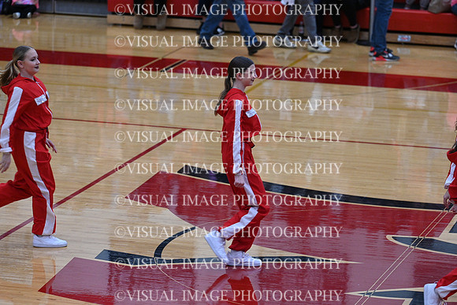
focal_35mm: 190
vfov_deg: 7.2
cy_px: 152
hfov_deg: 10.8
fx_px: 2412
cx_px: 228
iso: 4000
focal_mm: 190
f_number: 4
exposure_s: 1/400
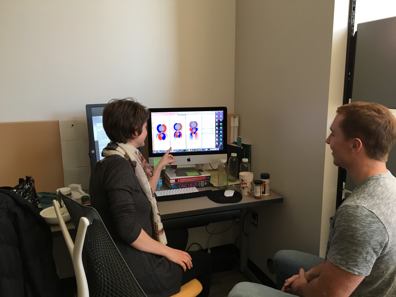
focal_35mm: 29
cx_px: 198
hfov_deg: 61.7
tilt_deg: -10.2
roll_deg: +0.9
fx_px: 332
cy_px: 148
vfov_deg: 48.2
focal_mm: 4.15
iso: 50
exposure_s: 1/30
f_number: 2.2
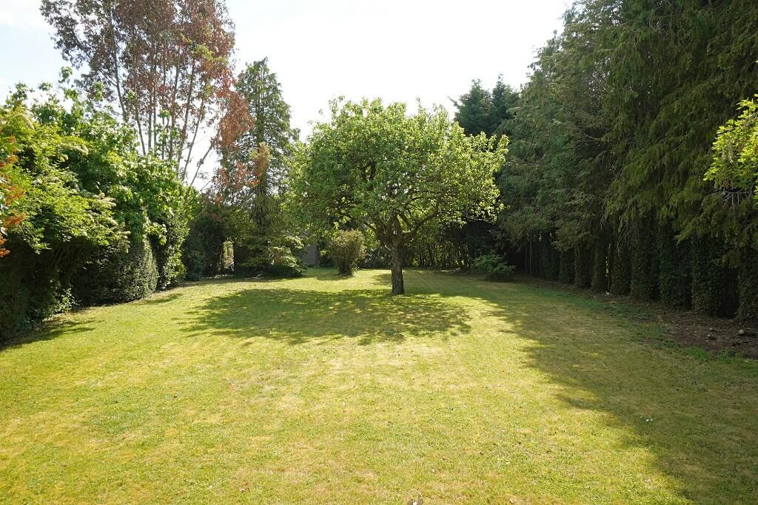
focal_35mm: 25
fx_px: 526
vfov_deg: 51.3
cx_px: 379
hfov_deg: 71.5
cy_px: 252
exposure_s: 1/500
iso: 640
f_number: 10
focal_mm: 17
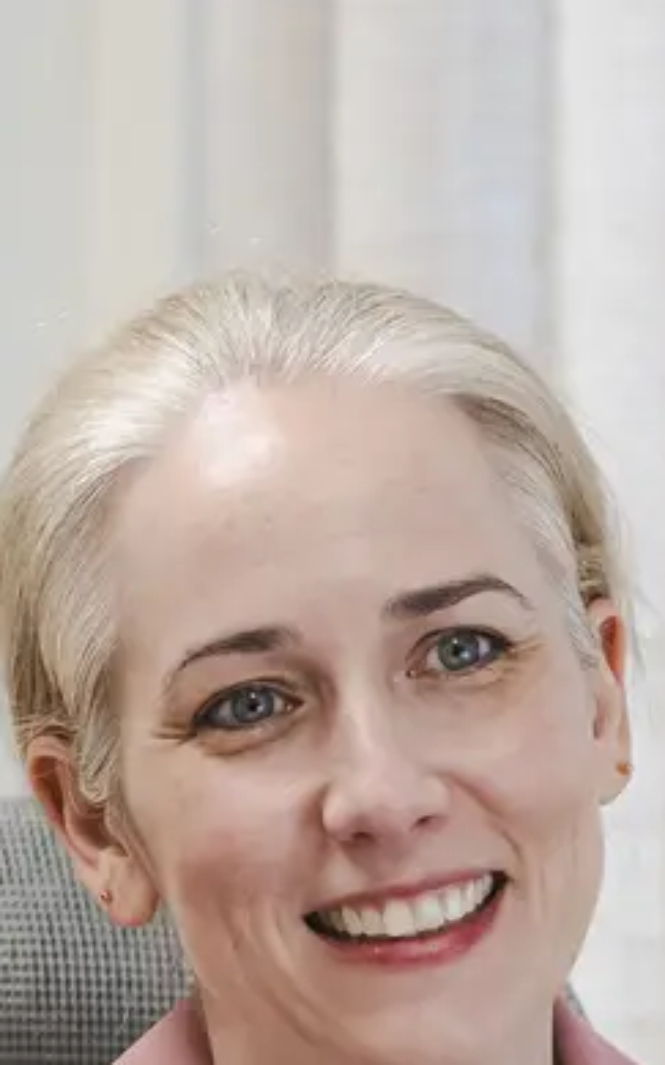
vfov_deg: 7.5
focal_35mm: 275
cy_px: 1602
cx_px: 903
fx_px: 7977
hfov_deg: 4.7
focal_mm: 50
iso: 1250
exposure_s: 1/500
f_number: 3.2
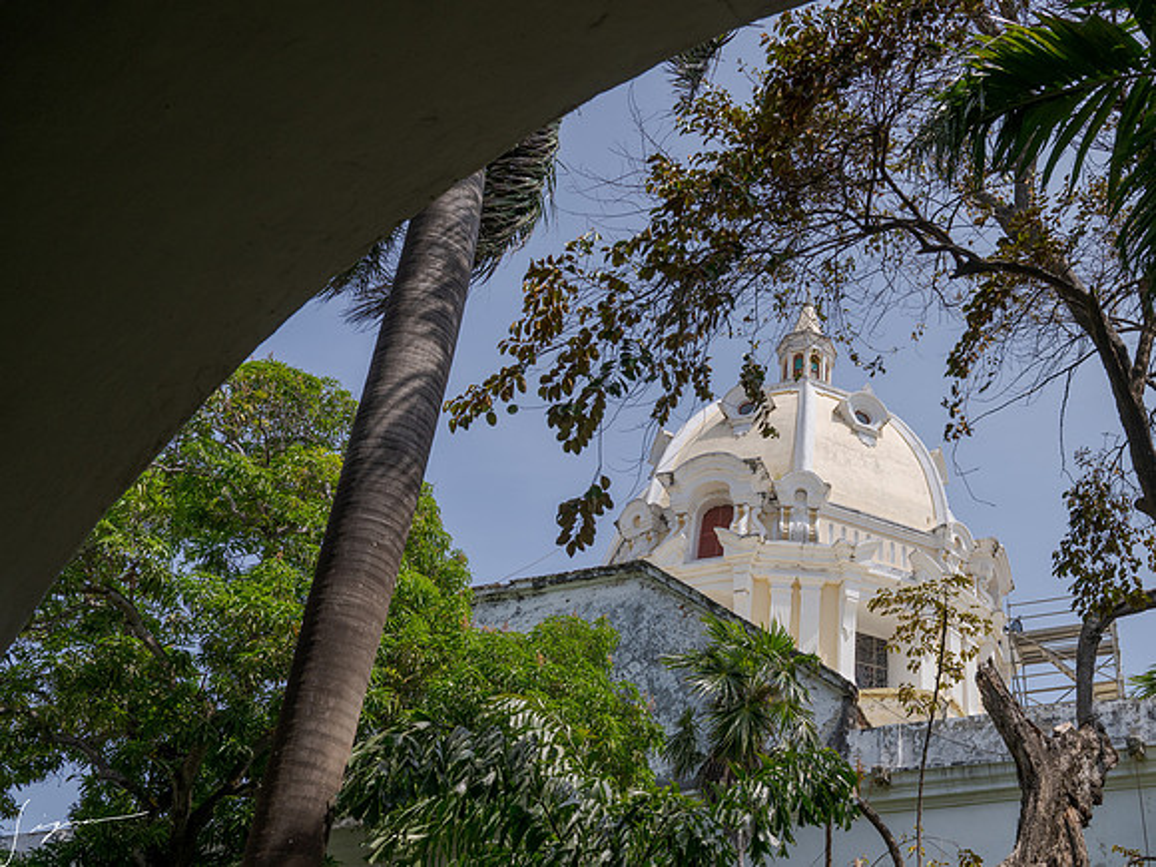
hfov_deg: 51.7
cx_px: 855
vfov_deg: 41.2
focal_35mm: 34
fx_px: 1140
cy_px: 570
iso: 180
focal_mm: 24
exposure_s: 1/250
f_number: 7.1
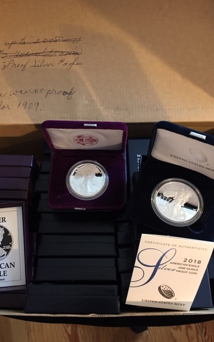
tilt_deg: -68.0
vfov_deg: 61.2
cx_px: 100
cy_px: 171
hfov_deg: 40.6
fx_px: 289
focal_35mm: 31
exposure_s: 1/8
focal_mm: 4.15
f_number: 2.2
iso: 80
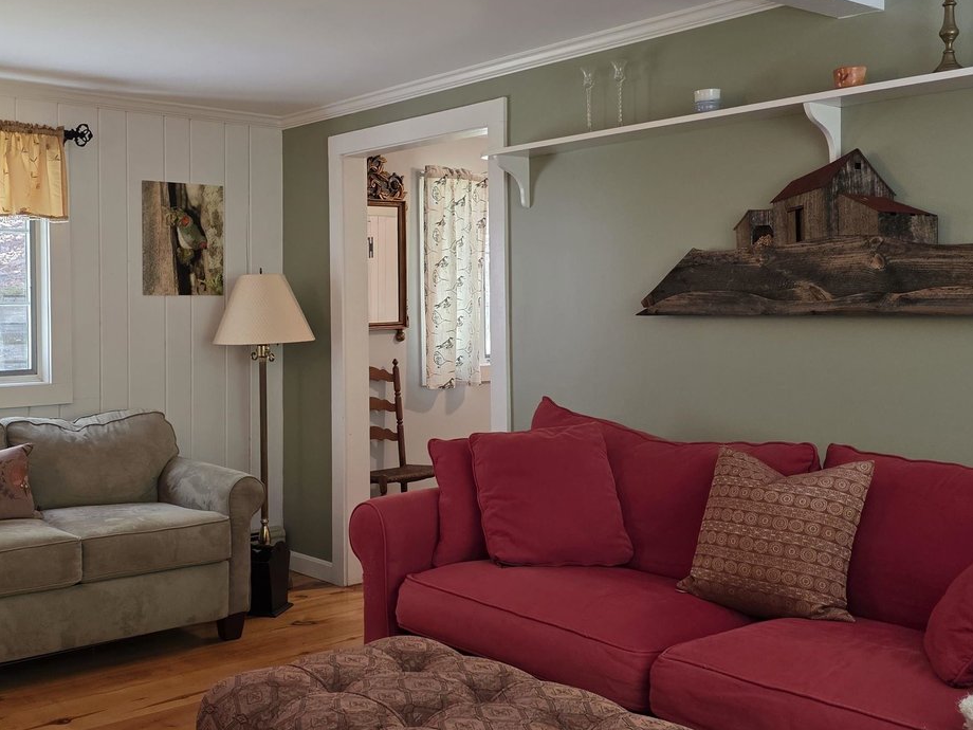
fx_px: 1124
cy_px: 315
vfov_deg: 35.9
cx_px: 387
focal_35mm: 40
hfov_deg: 46.5
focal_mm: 6.3
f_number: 1.7
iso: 320
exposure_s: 1/120
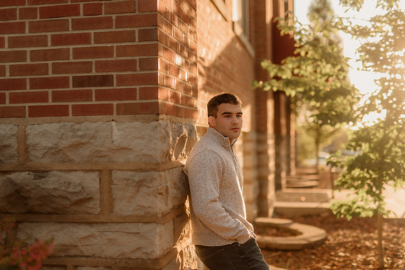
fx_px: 590
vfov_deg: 25.7
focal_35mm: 52
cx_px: 202
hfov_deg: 37.9
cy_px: 135
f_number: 1.4
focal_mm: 50
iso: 250
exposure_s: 1/2000
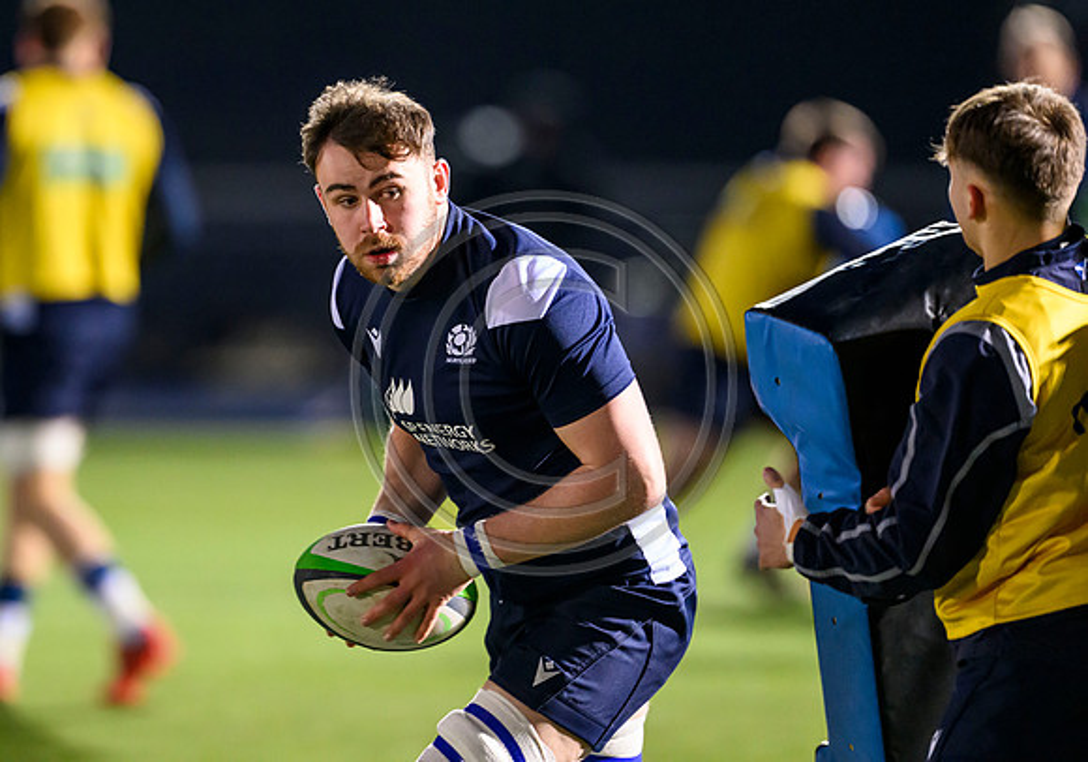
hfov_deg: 4.2
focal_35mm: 485
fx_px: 14876
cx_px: 419
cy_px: 315
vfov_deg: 2.9
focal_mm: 400
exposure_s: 1/640
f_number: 3.2
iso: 6400
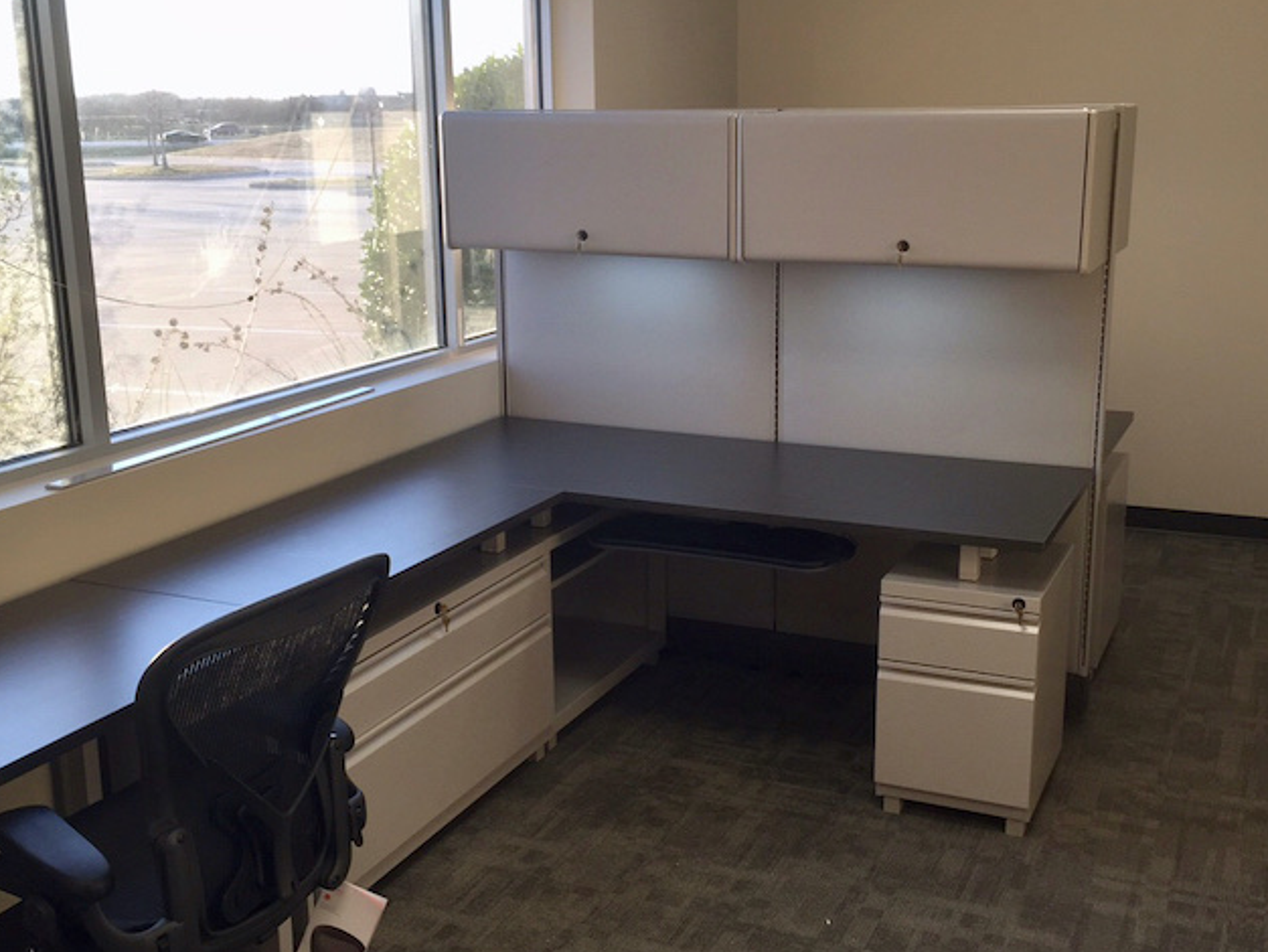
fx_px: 1099
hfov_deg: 59.9
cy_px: 482
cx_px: 646
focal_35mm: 30
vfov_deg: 46.8
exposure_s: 1/60
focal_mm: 4.15
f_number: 2.2
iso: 32
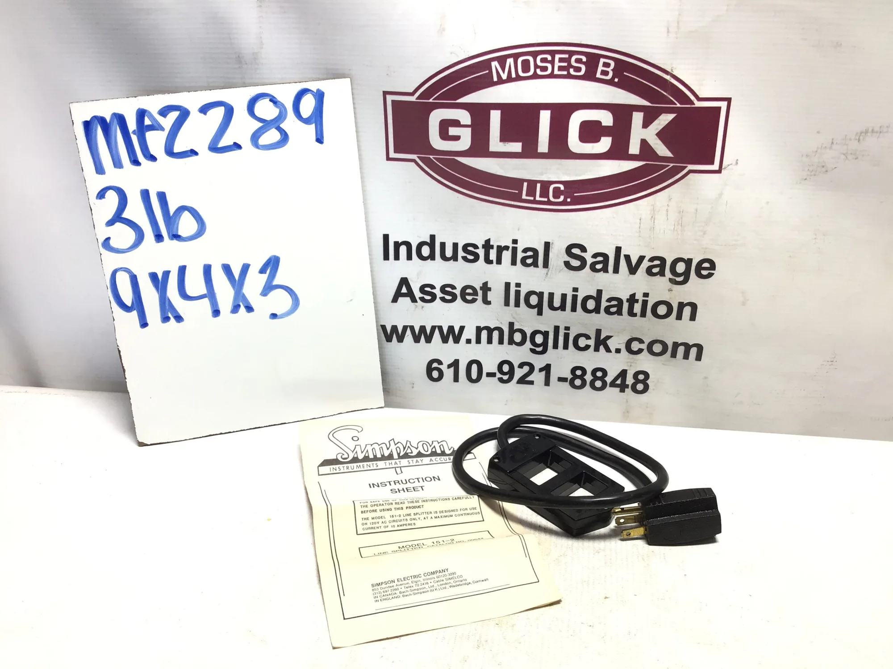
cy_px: 334
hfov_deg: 58.4
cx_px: 446
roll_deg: -1.0
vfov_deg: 45.4
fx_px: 800
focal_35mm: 31
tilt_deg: -26.9
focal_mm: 3.3
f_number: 2.4
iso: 32
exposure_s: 1/120
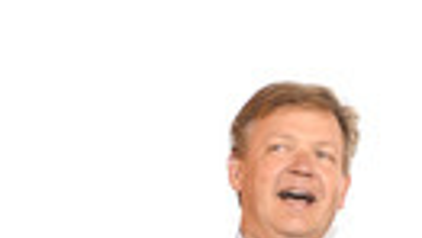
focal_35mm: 359
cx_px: 422
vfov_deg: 3.3
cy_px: 634
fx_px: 4017
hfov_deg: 6.0
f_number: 6.3
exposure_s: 1/60
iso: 3200
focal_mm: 75
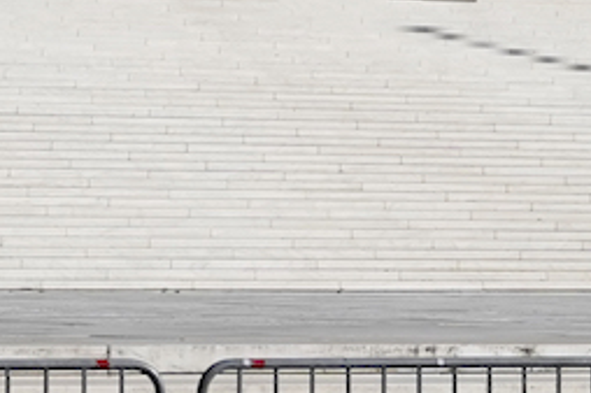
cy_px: -220
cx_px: 242
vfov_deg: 5.7
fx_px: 3872
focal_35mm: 236
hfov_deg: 8.7
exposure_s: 1/5000
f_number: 4
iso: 250
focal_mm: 30
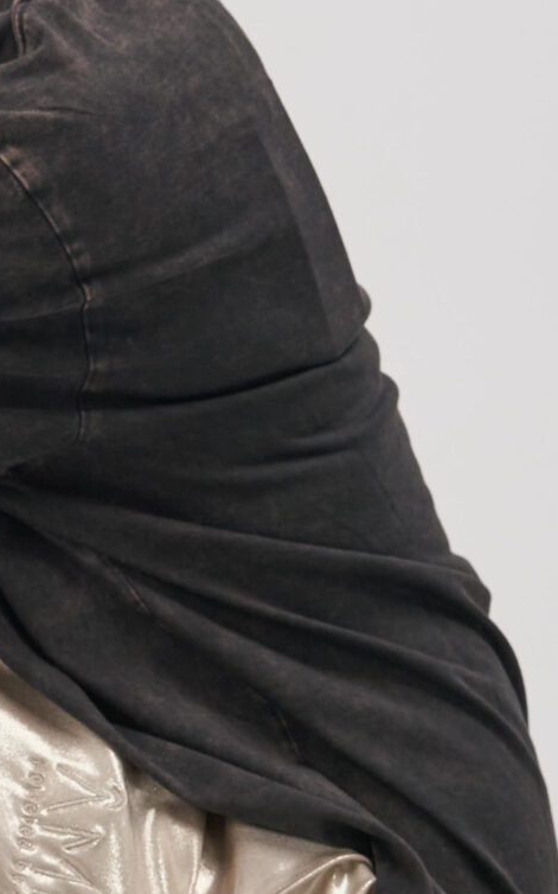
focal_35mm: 173
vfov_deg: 12.1
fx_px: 4211
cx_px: -59
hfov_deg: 7.5
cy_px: 492
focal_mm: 50
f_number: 7.1
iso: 320
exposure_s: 1/125
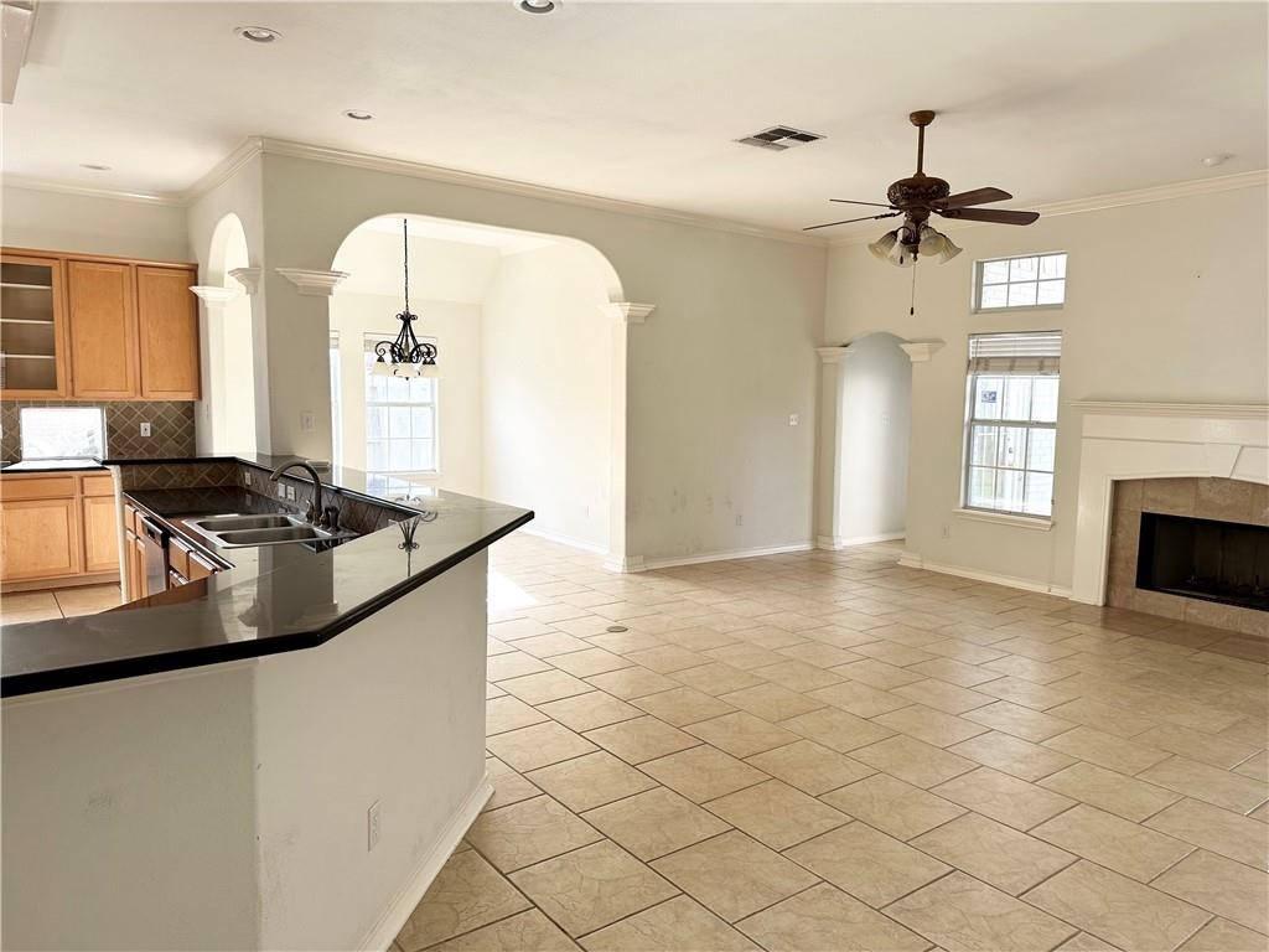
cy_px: 476
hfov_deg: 71.6
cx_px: 634
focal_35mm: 24
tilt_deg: -5.9
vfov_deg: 56.8
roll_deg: -1.6
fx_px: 880
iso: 64
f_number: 1.78
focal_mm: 6.86
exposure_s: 1/131
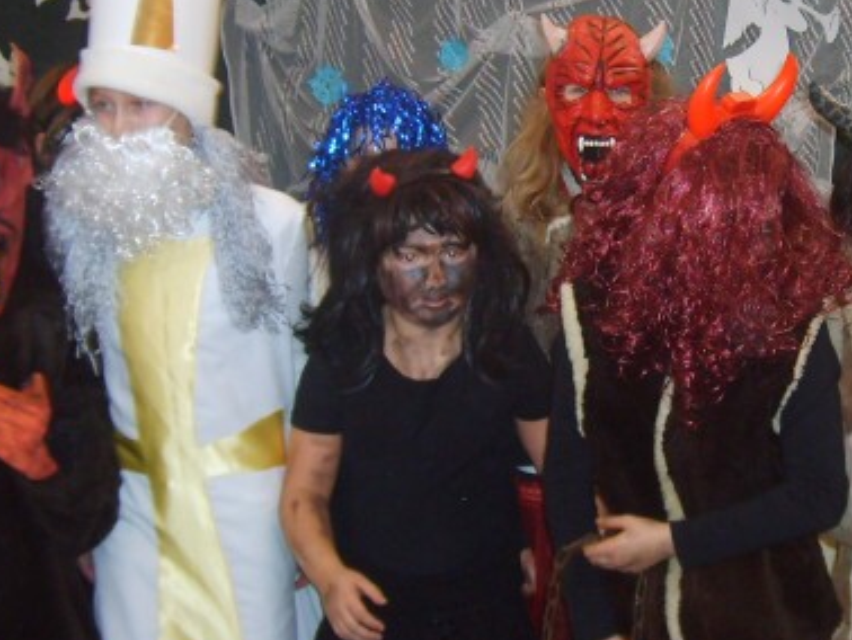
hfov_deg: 25.8
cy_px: 232
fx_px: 1823
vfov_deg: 19.9
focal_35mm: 74
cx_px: 690
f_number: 2.8
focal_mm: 5.8
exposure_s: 1/45
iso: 106
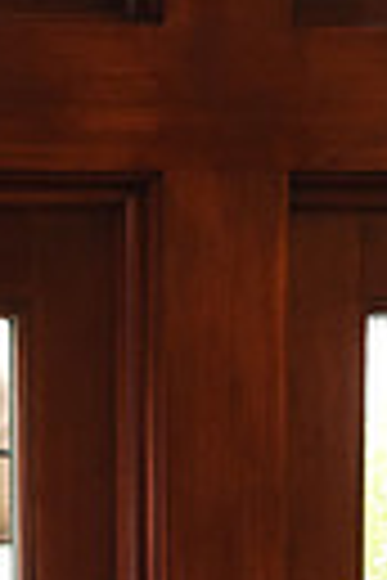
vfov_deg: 9.4
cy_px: 1187
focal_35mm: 203
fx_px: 3273
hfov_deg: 6.7
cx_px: -160
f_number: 7.1
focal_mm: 45
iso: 2000
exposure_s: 1/125
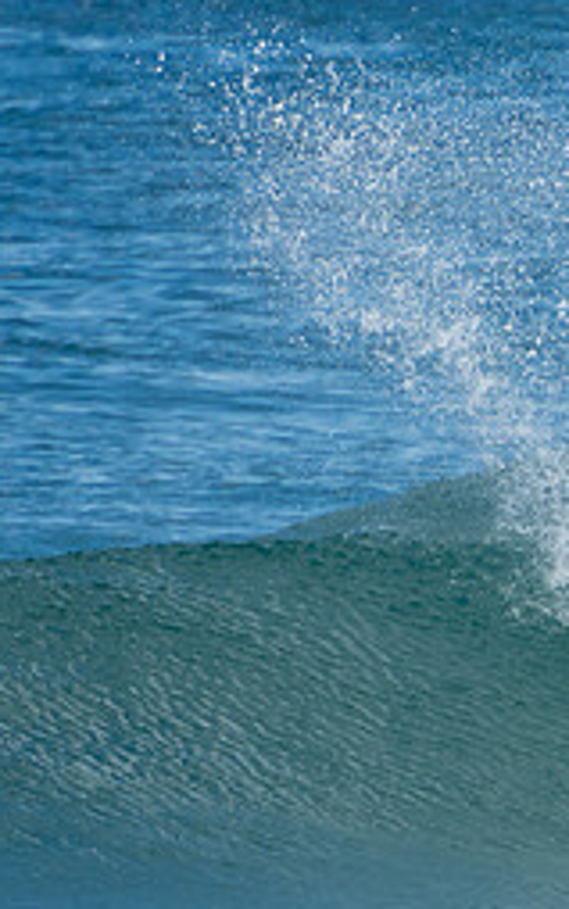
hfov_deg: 0.9
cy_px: 488
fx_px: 34548
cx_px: 991
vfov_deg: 1.5
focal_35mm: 1394
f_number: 5.6
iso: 250
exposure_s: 1/1250
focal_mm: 400
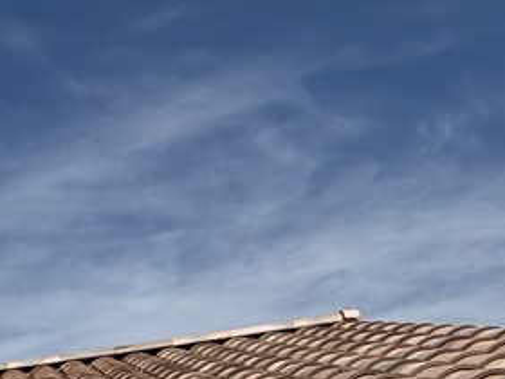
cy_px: 735
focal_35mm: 80
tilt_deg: +1.9
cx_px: -550
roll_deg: +0.0
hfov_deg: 16.9
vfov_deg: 15.2
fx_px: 1167
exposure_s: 1/6173
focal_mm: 2.22
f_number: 2.2
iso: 64
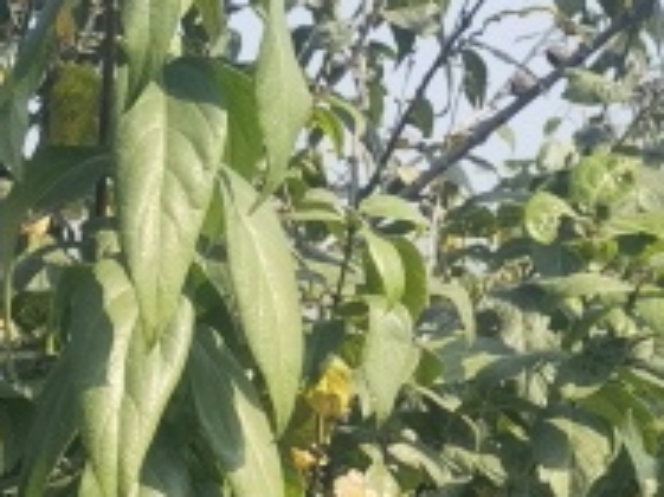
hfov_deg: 12.5
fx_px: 2952
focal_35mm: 154
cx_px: -149
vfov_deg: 8.9
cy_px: 1088
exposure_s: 1/2088
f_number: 1.9
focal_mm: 6.67
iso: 50
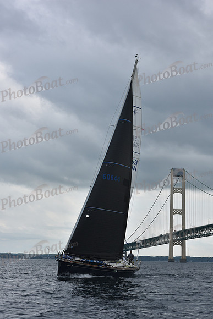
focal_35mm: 78
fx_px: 692
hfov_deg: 17.5
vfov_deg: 26.0
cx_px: 106
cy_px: 160
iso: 250
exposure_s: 1/800
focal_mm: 78
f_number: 8
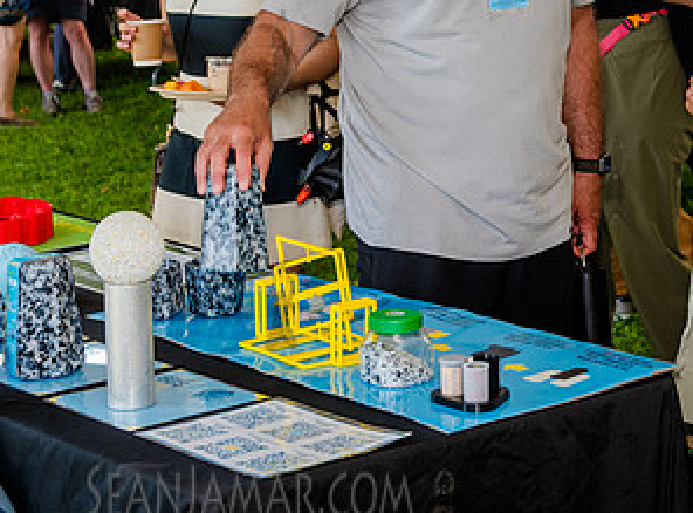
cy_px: 7
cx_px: 420
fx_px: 1733
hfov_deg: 22.6
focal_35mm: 87
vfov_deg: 16.5
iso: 200
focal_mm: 38
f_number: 4
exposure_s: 1/125
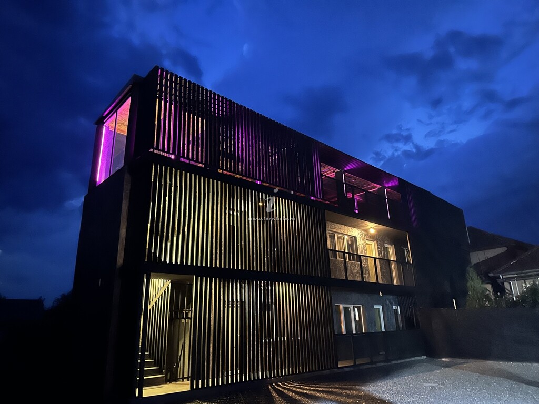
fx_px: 374
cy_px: 202
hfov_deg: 71.6
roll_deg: +2.1
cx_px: 270
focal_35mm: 24
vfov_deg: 56.8
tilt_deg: +18.2
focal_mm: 6.86
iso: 2000
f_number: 1.78
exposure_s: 1/9
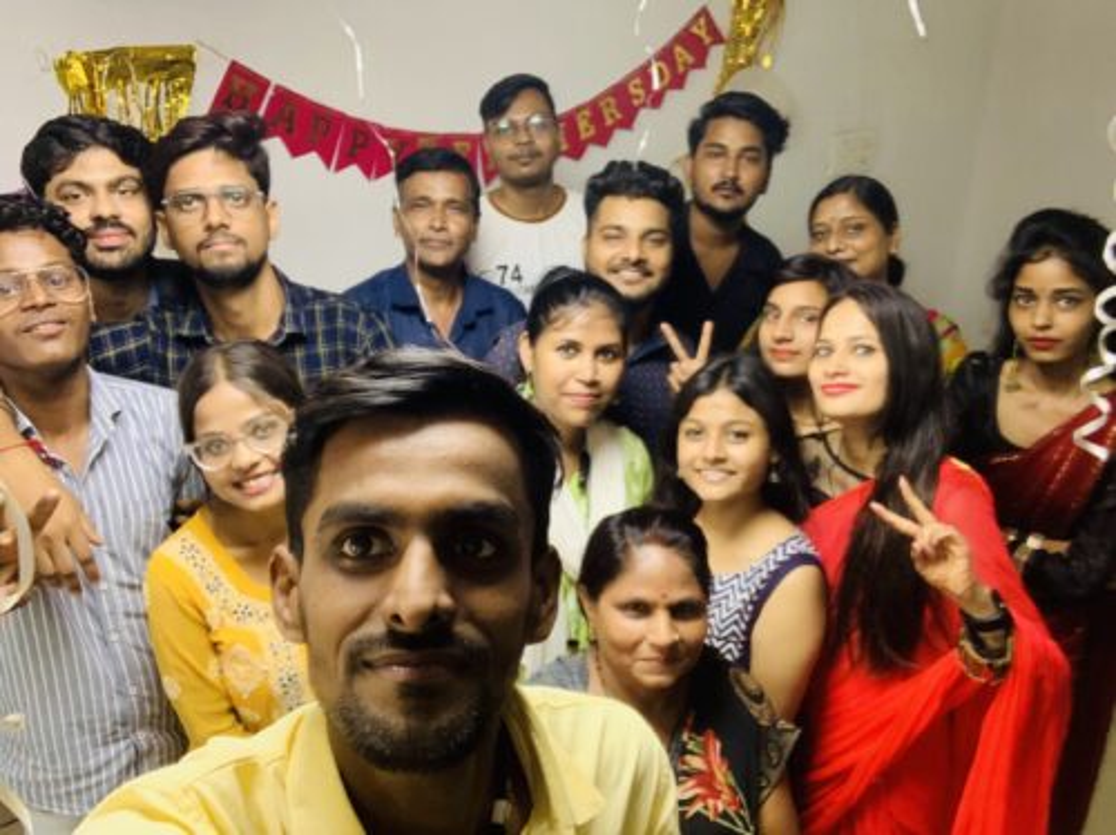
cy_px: 418
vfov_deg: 44.1
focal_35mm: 32
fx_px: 1031
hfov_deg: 56.9
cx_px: 558
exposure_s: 1/33
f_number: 2.2
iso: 250
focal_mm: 2.87
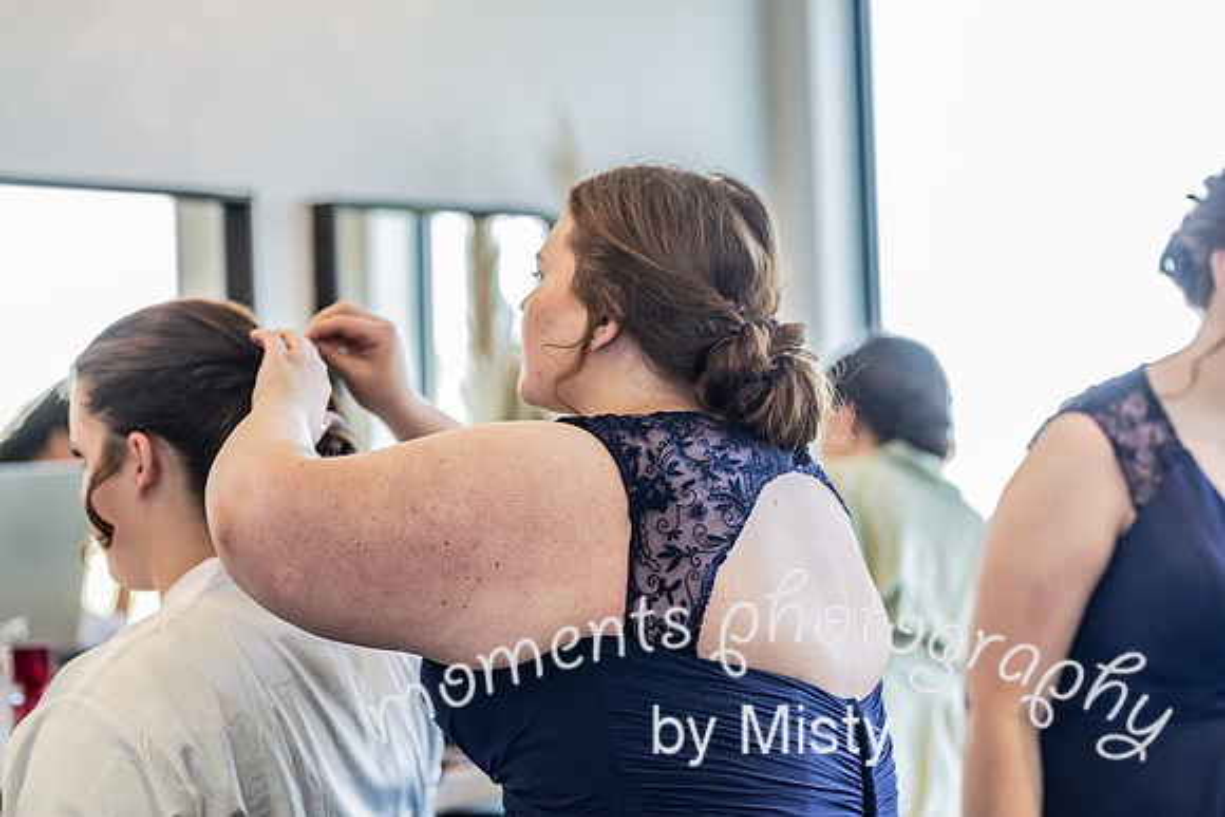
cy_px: 408
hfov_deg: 23.9
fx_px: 2893
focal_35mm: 85
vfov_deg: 16.1
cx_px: 612
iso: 800
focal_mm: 85
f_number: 2.8
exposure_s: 1/160
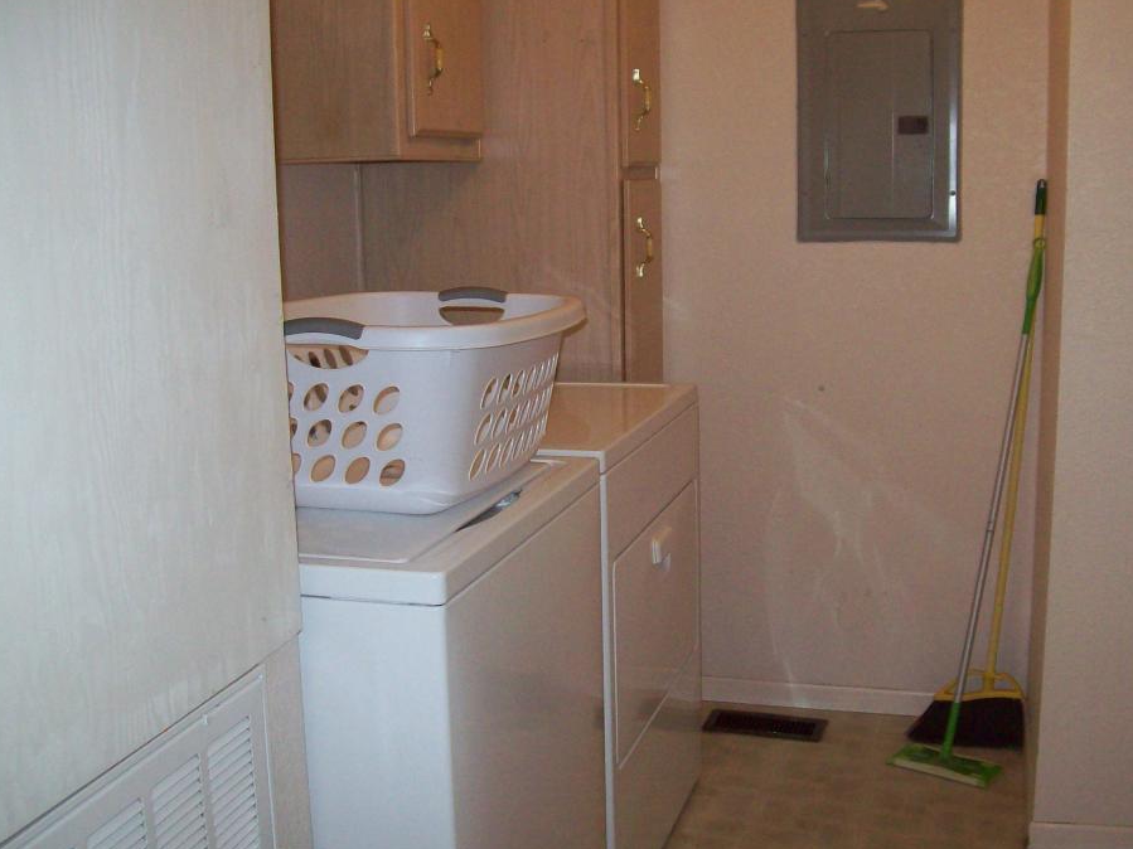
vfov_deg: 35.1
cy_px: 411
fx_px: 1342
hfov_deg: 45.8
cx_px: 591
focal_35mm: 41
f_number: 2.7
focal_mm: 6
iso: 200
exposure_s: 1/64
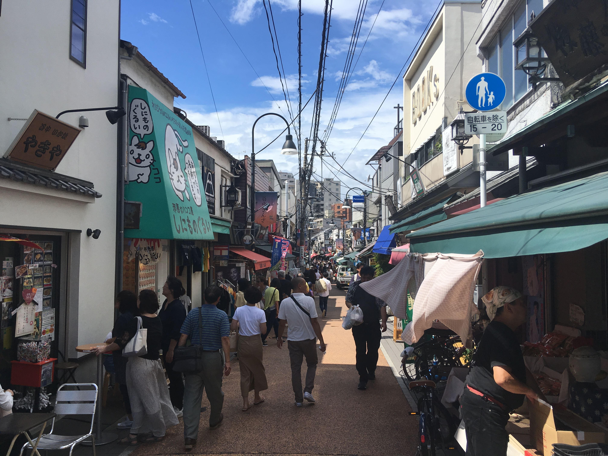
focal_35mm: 29
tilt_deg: +1.7
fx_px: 509
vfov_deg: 48.2
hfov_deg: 61.7
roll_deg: -1.4
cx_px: 304
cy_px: 228
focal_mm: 4.15
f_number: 2.2
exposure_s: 1/1832
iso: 25
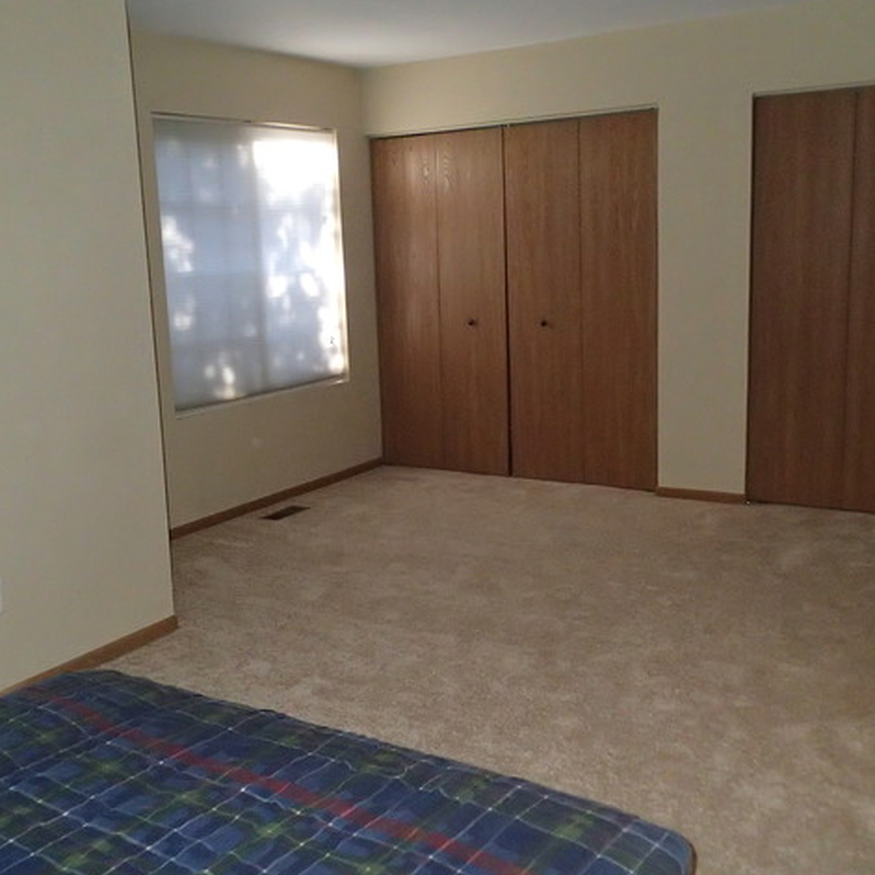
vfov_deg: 46.0
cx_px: 370
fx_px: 1030
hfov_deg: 45.9
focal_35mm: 36
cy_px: 437
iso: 1600
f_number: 2.3
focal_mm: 5.5
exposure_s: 1/500
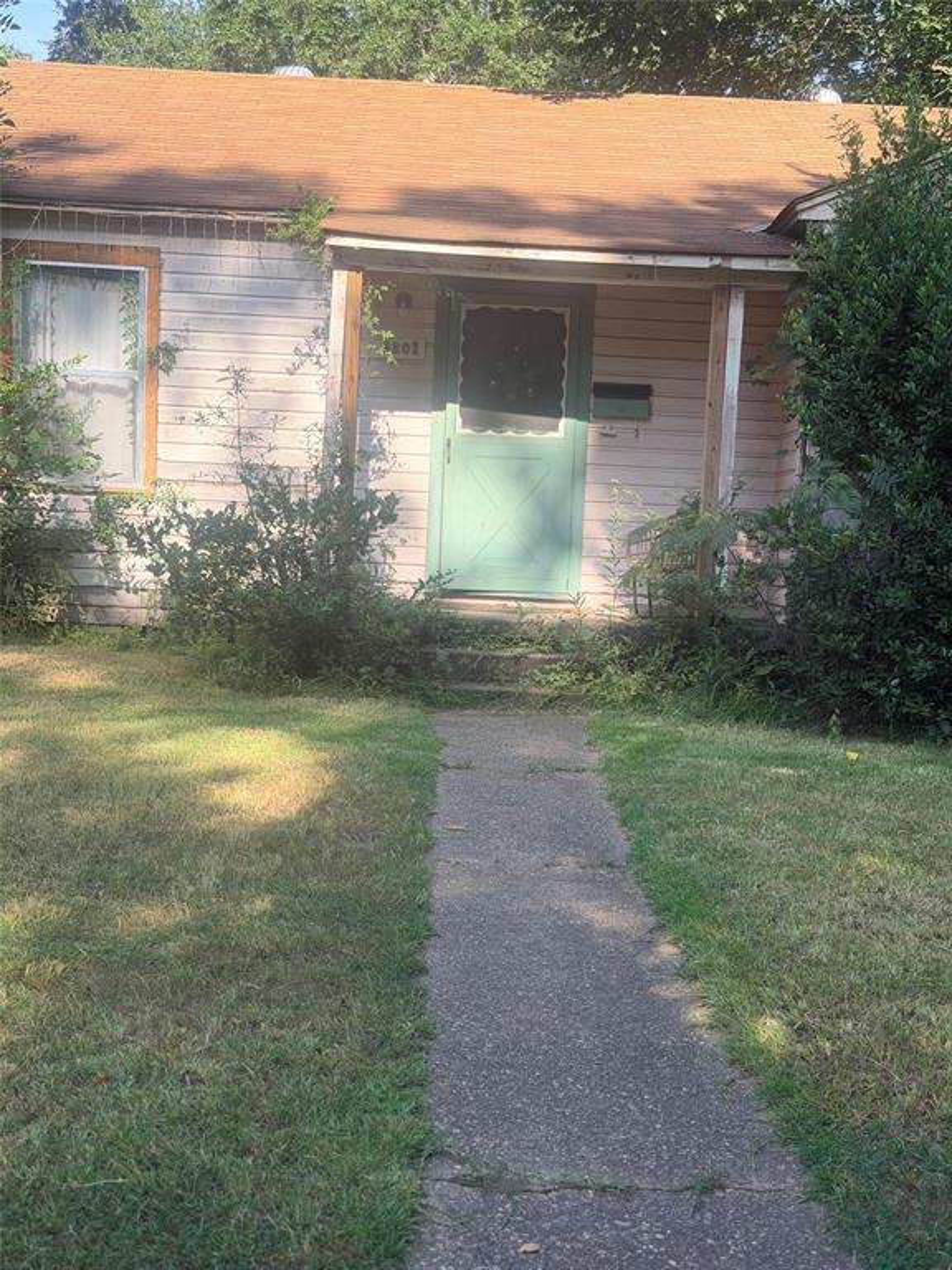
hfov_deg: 30.3
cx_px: 476
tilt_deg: -4.6
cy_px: 635
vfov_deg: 39.7
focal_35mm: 48
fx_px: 1760
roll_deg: -3.2
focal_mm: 6.76
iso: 80
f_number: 1.78
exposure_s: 1/1070
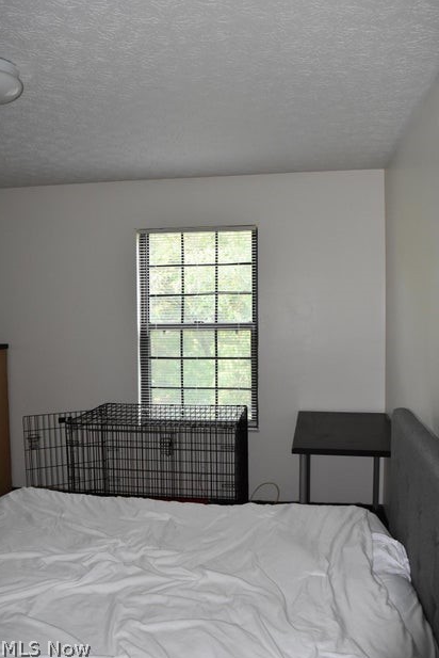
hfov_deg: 46.4
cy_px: 322
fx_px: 512
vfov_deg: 65.4
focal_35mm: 28
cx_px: 223
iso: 800
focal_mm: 18
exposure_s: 1/125
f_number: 5.6
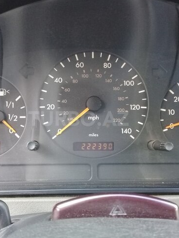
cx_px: 78
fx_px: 290
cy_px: 119
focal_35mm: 42
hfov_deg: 34.3
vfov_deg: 44.8
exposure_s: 1/25
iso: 160
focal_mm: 3.3
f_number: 2.2
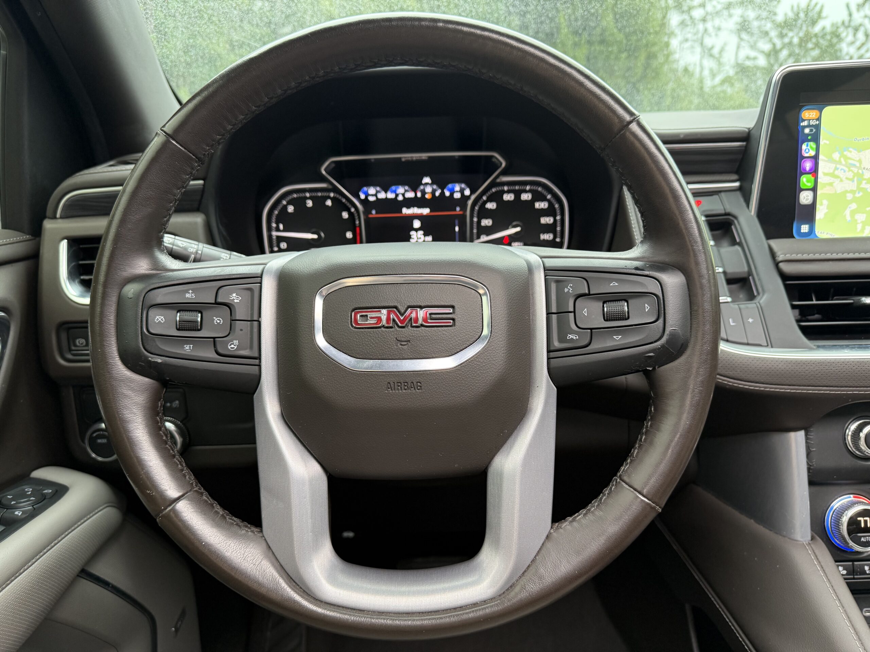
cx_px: 435
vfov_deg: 56.8
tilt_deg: -15.1
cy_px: 326
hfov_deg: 71.6
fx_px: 603
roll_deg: +1.8
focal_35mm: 24
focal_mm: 6.76
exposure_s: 1/88
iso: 200
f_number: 1.78
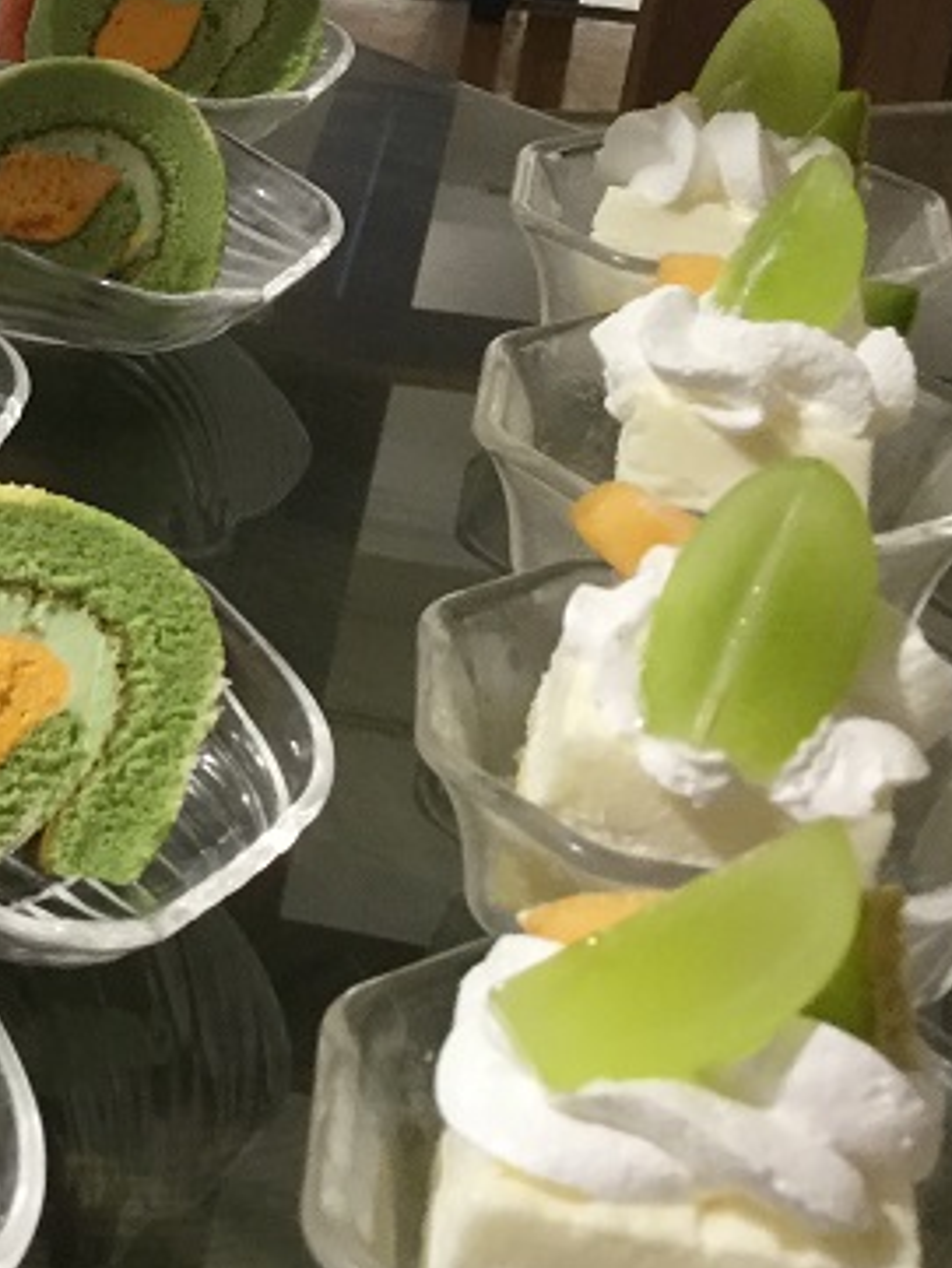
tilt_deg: -27.9
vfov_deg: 27.6
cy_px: 395
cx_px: -381
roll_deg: -2.2
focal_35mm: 70
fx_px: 2565
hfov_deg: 19.0
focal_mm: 3.3
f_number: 2.4
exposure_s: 1/30
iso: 40
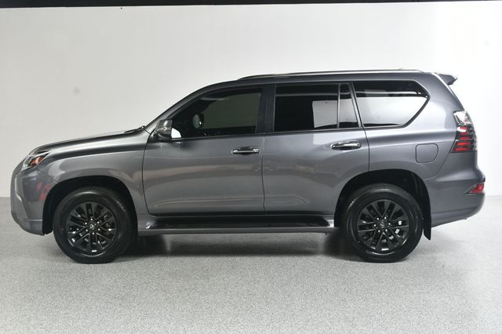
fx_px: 544
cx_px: 251
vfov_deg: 34.2
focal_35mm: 39
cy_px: 167
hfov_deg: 49.6
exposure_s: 1/160
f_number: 9
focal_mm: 26
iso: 100
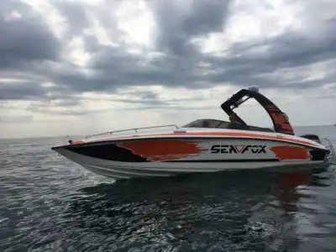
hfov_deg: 61.7
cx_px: 168
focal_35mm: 29
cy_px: 126
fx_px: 281
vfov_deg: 48.2
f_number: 2.2
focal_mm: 4.15
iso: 25
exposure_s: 1/3205
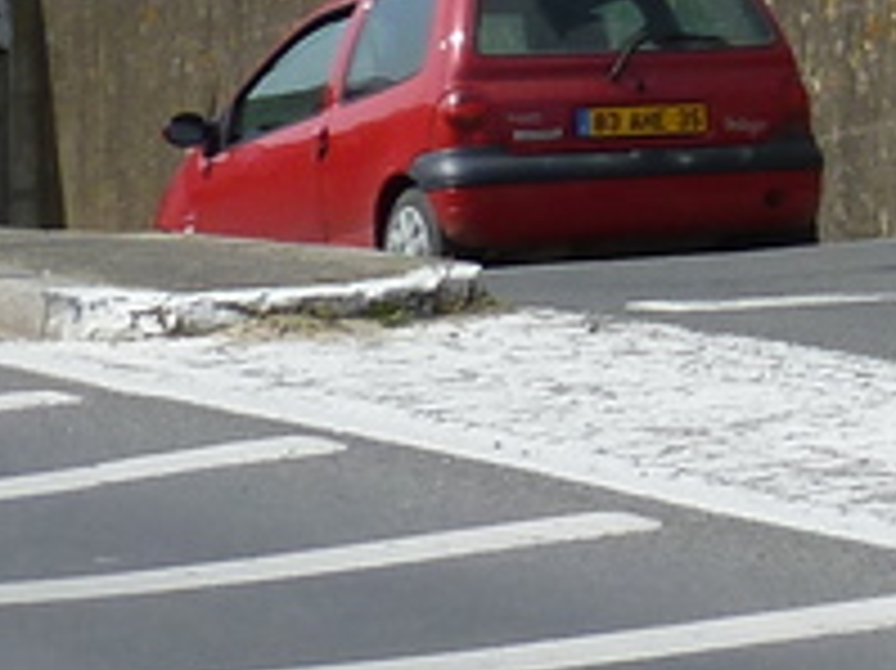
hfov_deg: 6.5
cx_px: 2211
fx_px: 7502
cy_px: -859
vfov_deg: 5.0
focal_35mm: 290
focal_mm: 7.9
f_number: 5
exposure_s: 1/400
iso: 80
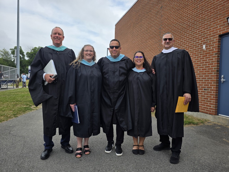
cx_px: 114
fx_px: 152
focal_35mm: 23
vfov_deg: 58.9
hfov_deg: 73.9
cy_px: 86
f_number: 1.7
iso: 80
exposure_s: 1/3707
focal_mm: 6.3
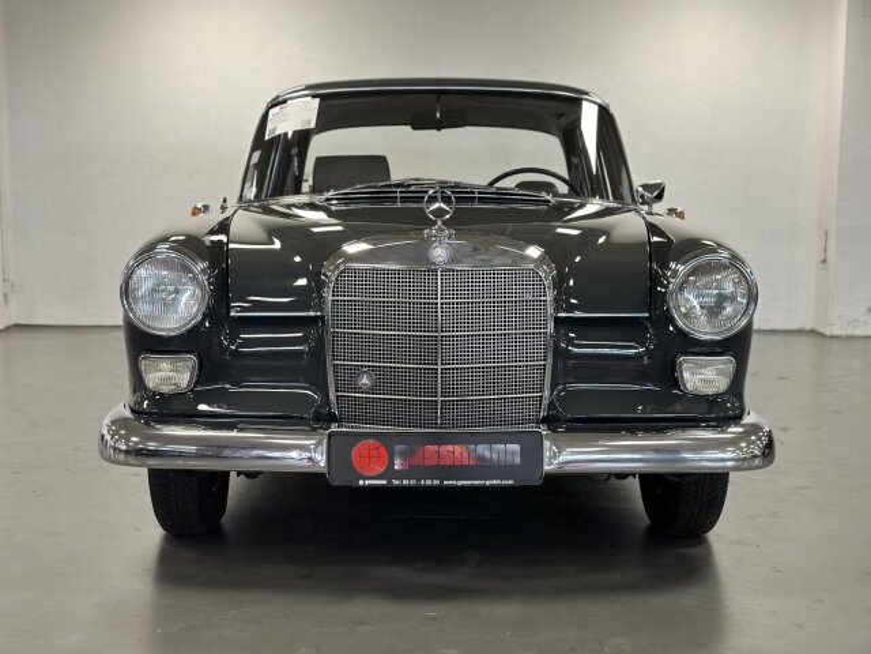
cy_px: 327
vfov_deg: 30.3
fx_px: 1208
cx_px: 436
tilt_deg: -7.3
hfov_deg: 39.7
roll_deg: -0.7
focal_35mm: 48
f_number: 1.78
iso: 125
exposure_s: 1/66
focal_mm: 6.86
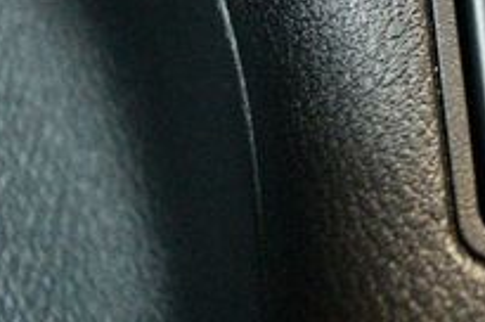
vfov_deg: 13.0
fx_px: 1385
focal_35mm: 103
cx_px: 608
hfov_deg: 18.6
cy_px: -38
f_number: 3.8
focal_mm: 22
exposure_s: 1/50
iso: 12800
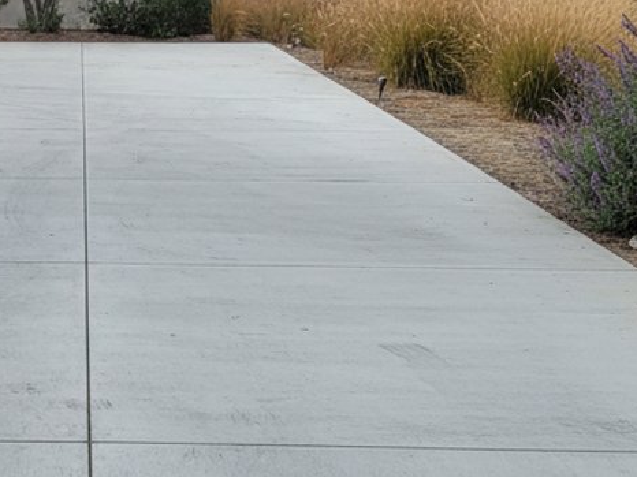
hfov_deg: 28.1
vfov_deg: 21.9
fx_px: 1232
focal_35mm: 67
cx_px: 85
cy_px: 197
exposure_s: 1/395
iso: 755
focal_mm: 5.7
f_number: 1.5
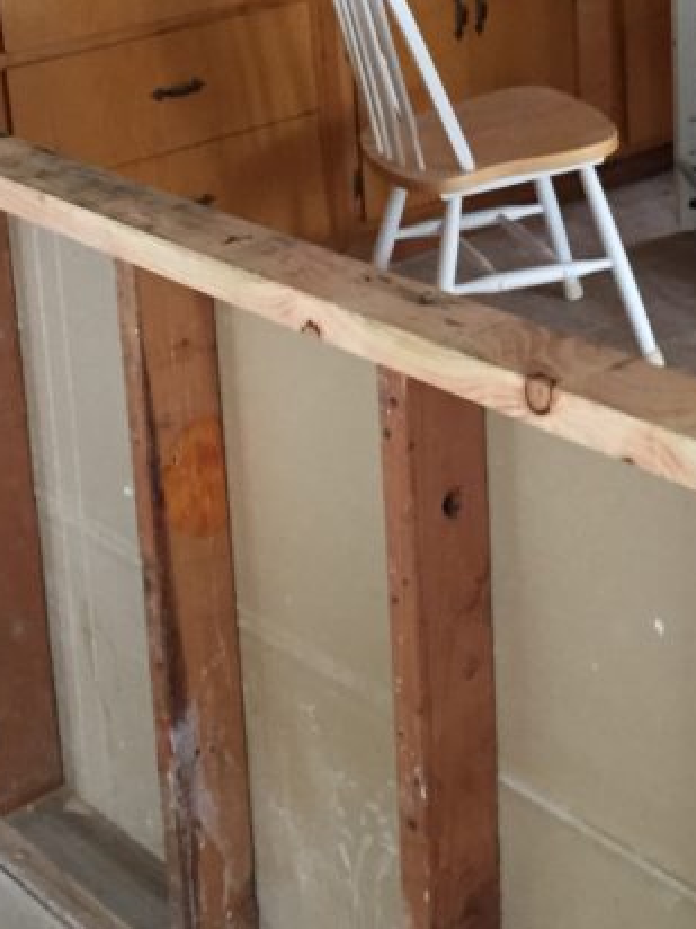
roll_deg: +1.7
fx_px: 1930
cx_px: 550
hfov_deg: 20.2
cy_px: 104
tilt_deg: -14.0
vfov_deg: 26.2
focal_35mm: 72
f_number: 2.2
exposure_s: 1/24
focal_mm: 4.15
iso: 250
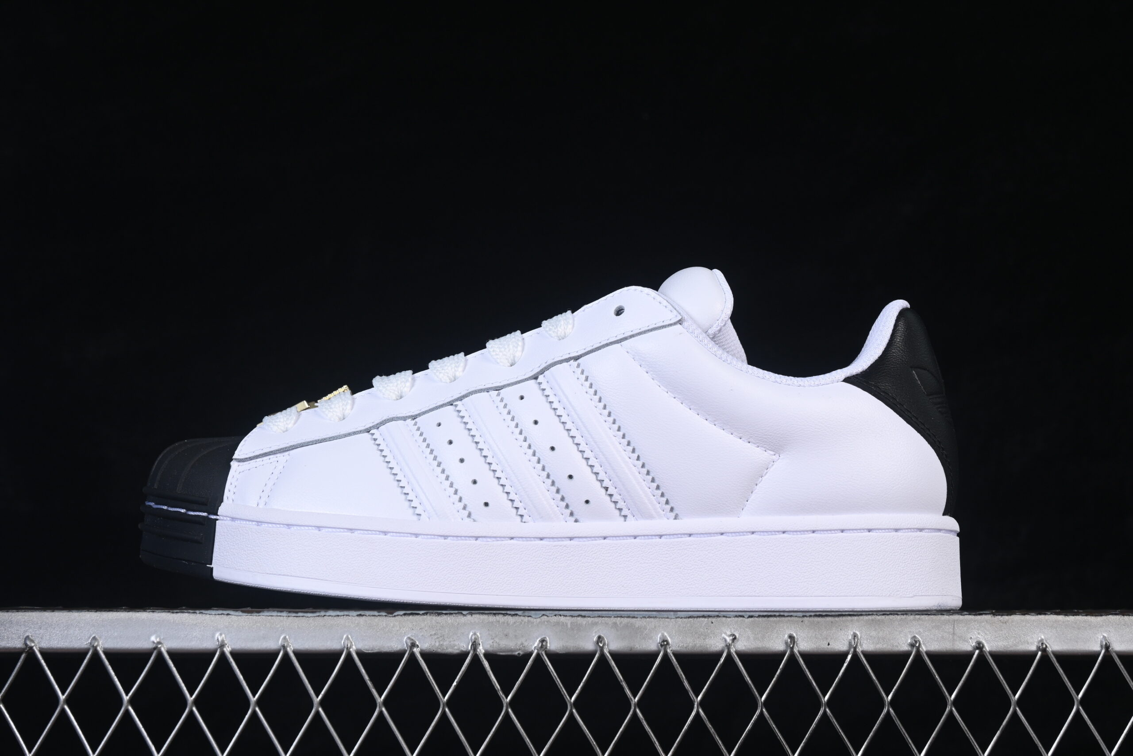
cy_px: 378
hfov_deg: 27.0
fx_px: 2360
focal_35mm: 75
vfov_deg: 18.2
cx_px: 566
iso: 160
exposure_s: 1/80
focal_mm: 50
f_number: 8
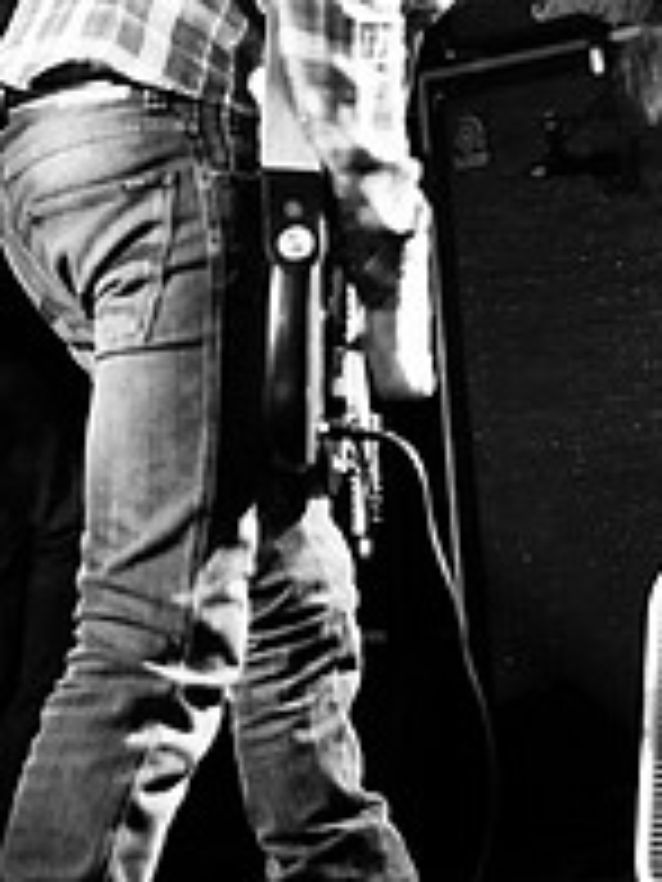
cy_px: 356
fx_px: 2524
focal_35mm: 99
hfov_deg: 14.8
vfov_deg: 19.8
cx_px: 556
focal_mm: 30
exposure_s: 1/60
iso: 1000
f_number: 1.4
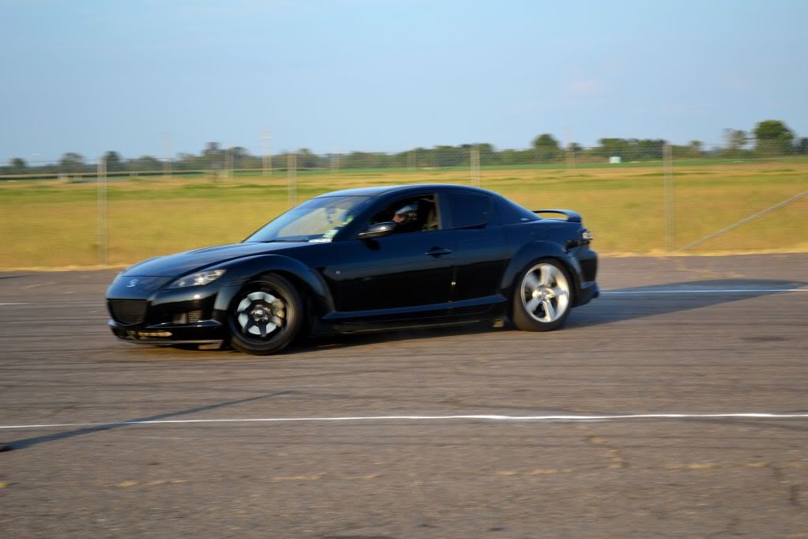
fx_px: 1852
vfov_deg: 16.6
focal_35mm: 82
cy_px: 270
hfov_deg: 24.6
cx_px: 404
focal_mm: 55
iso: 100
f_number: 5.6
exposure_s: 1/125
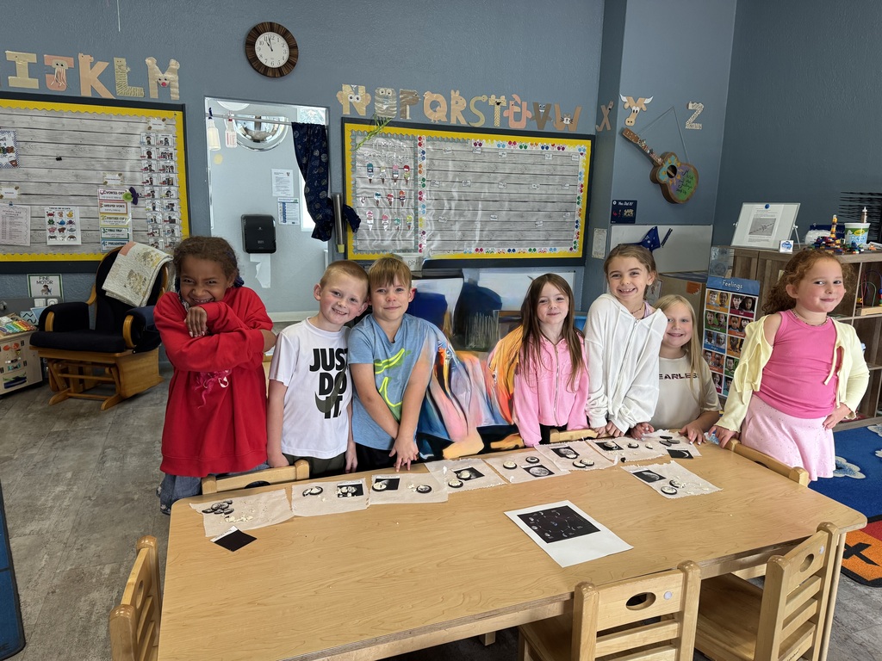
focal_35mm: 24
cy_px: 330
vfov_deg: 56.8
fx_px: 612
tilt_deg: -10.8
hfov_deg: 71.6
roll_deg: -0.9
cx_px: 441
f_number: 1.78
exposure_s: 1/120
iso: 160
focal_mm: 6.76
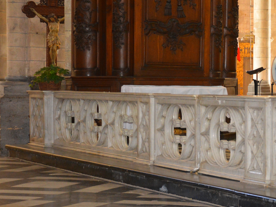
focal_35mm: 133
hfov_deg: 14.8
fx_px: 1060
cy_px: 110
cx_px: 215
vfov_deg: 11.1
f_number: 4.8
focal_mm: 48
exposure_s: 1/60
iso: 1600
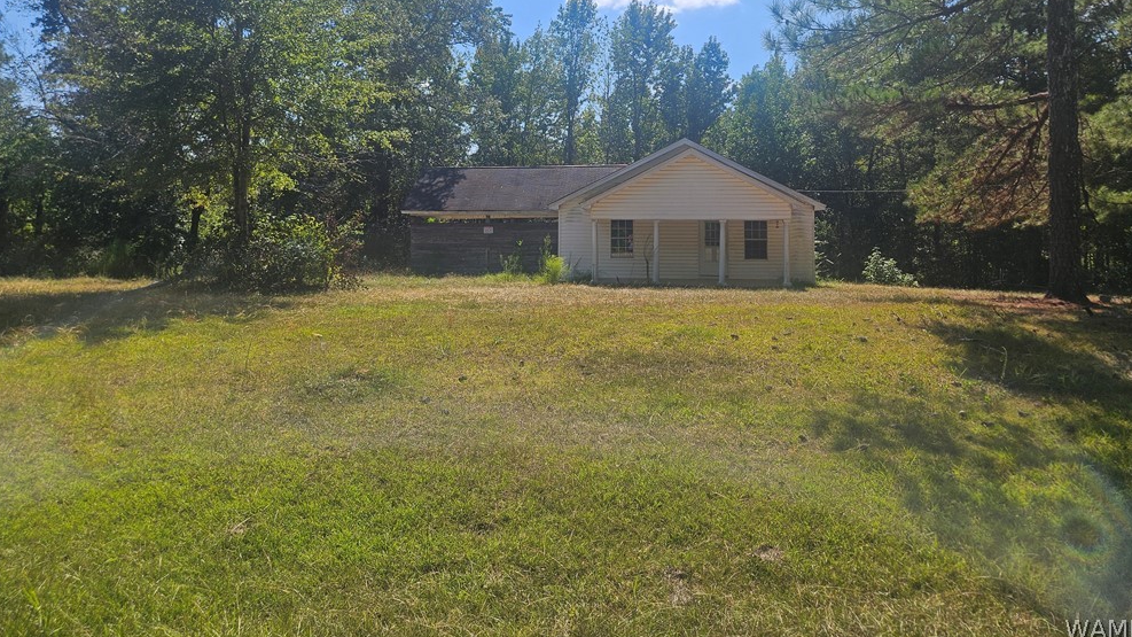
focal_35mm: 26
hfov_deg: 71.9
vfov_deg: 43.7
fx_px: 780
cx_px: 577
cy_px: 208
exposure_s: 1/2359
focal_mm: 5.4
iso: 25
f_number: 1.8
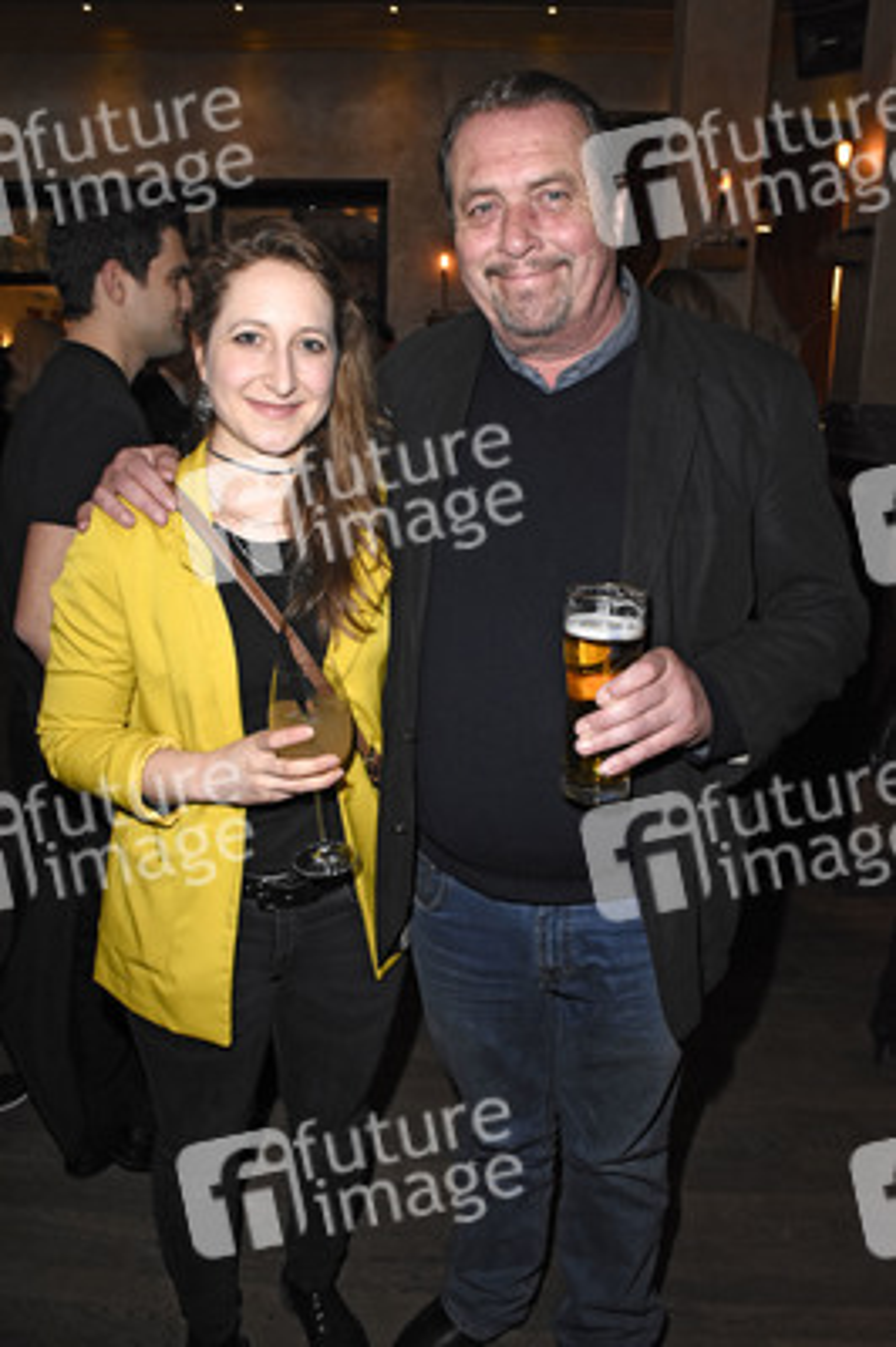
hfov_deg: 47.9
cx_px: 448
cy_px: 674
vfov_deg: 67.4
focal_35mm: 27
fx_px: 1010
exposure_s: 1/60
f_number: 6.3
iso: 2500
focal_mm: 18
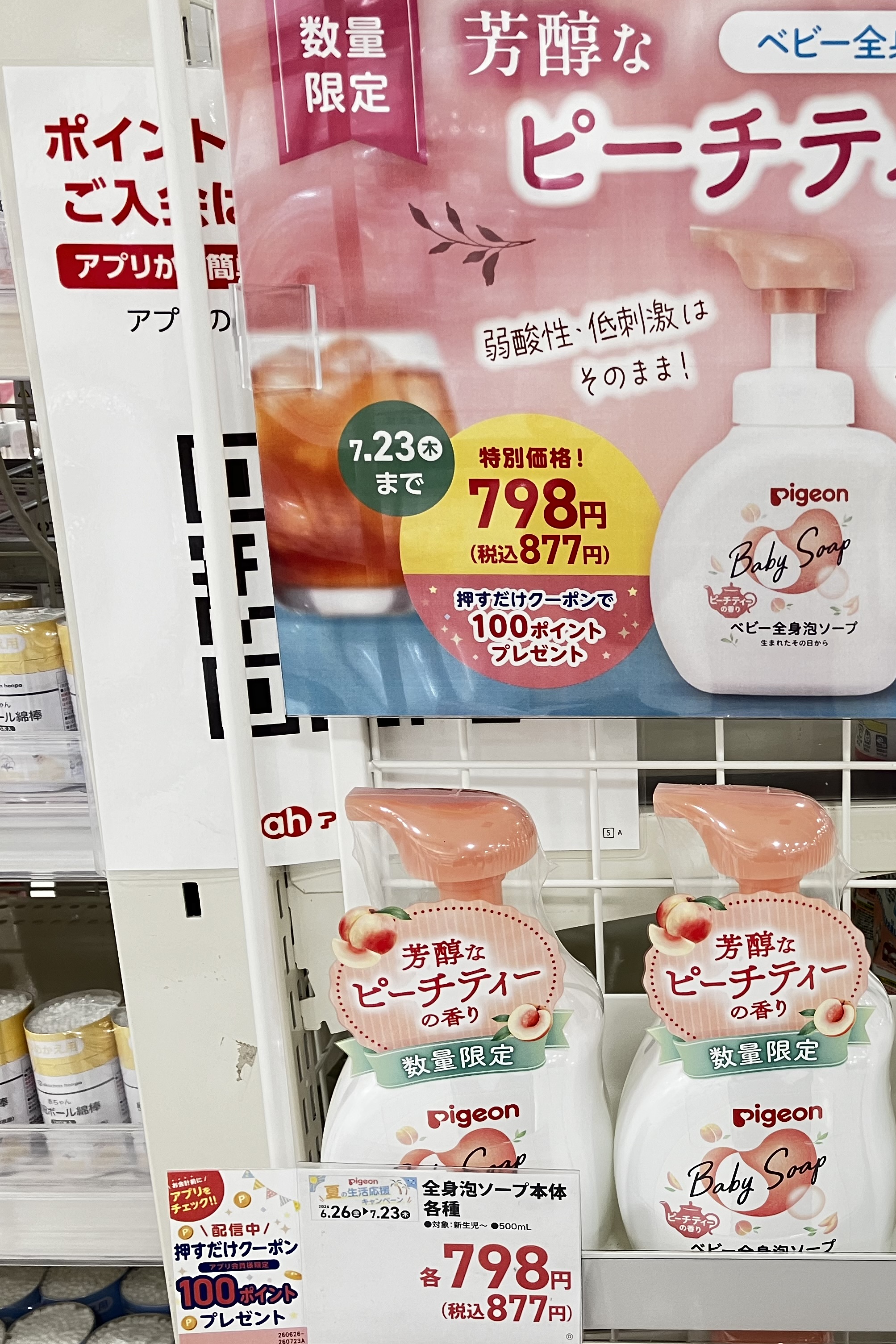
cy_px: 671
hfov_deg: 32.6
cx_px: 800
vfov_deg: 49.6
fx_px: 1456
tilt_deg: -15.5
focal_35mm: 39
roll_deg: -0.2
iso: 50
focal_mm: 3.99
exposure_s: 1/50
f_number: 1.8
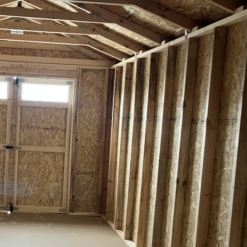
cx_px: 30
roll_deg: -2.9
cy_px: 146
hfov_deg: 36.2
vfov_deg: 38.2
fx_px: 355
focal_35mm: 44
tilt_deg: -3.2
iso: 200
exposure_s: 1/60
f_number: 1.8
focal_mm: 3.99
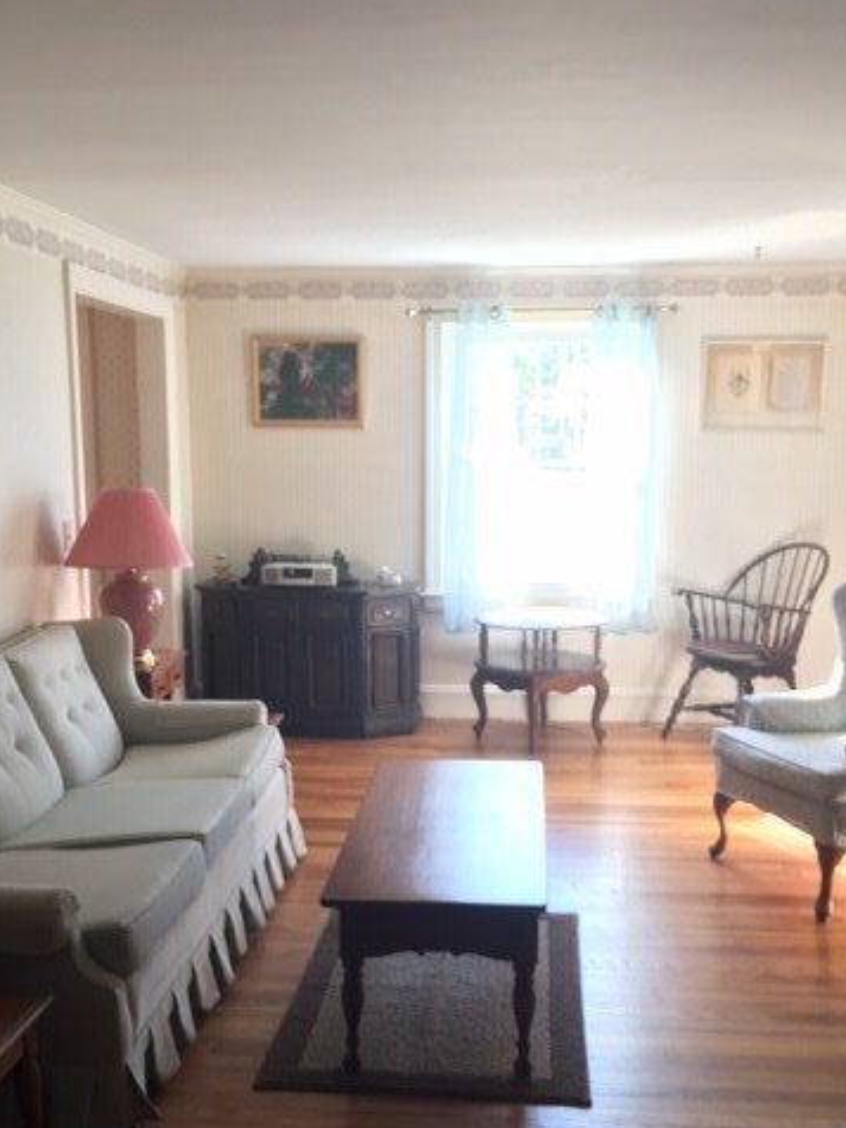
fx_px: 1271
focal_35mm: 39
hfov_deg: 36.8
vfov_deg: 47.8
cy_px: 621
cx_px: 434
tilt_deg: -8.0
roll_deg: +0.8
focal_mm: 4.15
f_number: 2.2
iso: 40
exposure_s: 1/30
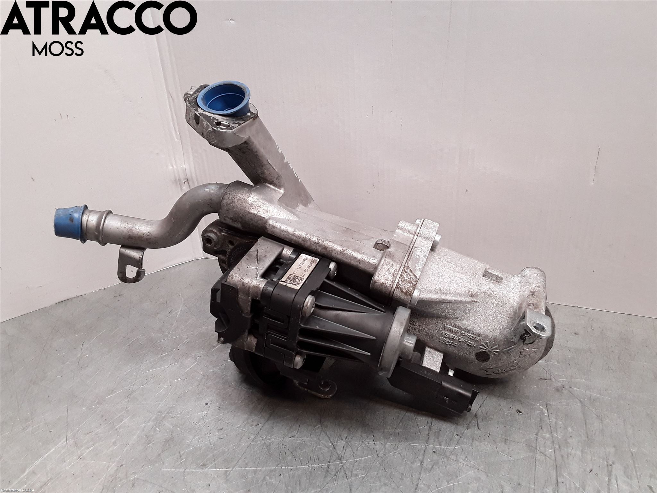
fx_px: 531
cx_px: 328
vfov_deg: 49.7
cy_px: 246
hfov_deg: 63.4
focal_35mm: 28
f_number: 1.9
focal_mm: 2.91
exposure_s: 1/100
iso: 80
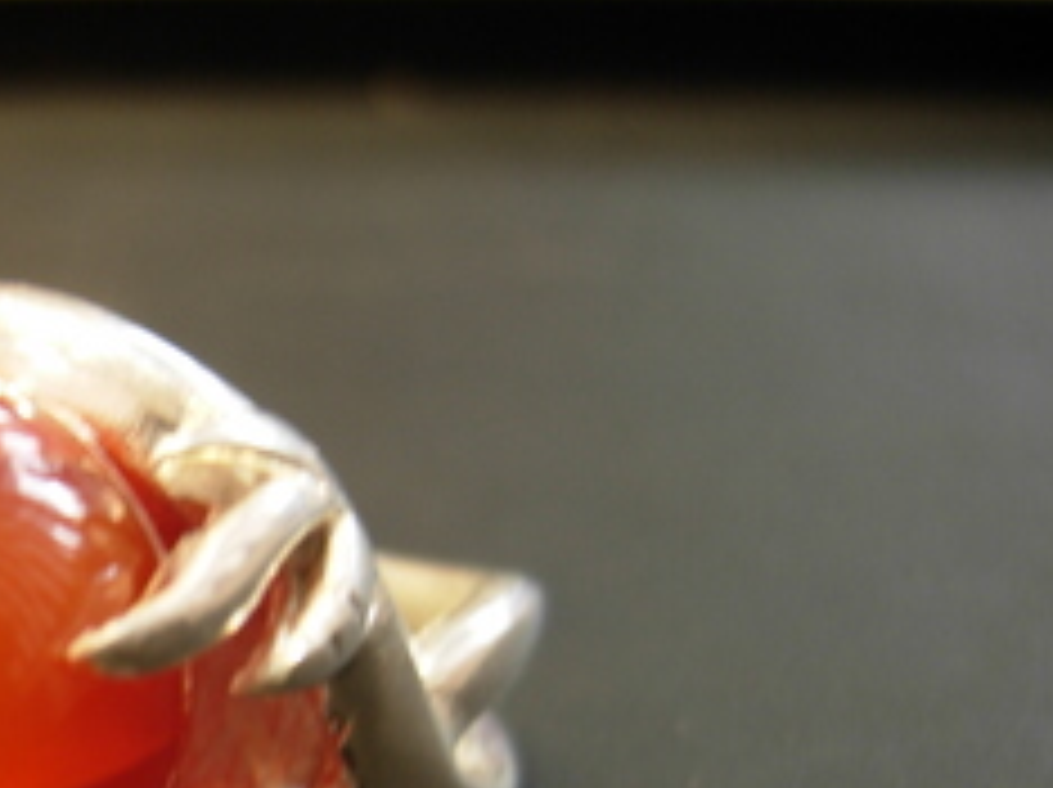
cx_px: -45
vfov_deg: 18.6
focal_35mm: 77
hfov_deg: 24.0
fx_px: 2340
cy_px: 790
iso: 50
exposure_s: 1/7.5
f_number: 2.7
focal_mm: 7.5
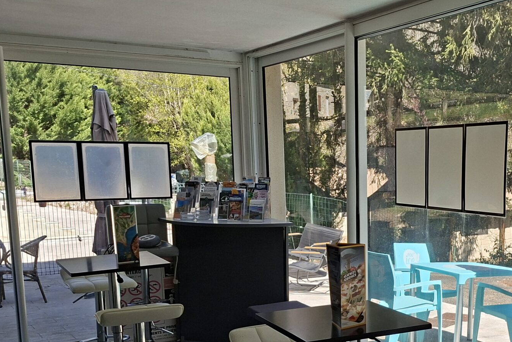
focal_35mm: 46
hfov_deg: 41.1
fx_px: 654
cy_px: 258
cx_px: 402
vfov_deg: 28.8
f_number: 1.8
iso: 40
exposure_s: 1/1014
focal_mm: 5.54
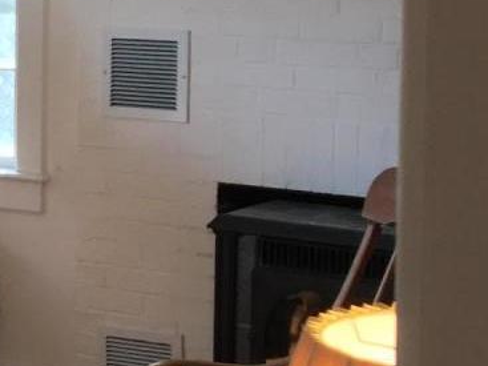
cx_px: -787
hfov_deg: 10.3
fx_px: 2227
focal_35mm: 158
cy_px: 105
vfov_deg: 9.4
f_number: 2.2
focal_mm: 4.15
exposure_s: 1/60
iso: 32
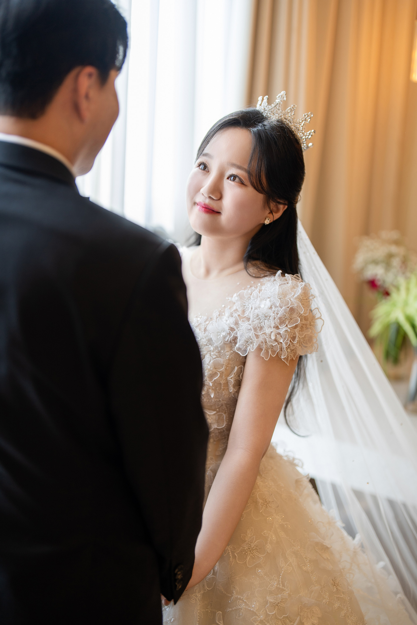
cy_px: 312
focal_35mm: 50
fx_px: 868
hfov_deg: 27.0
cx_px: 208
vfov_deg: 39.6
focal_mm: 50
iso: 64
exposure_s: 1/400
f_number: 1.2
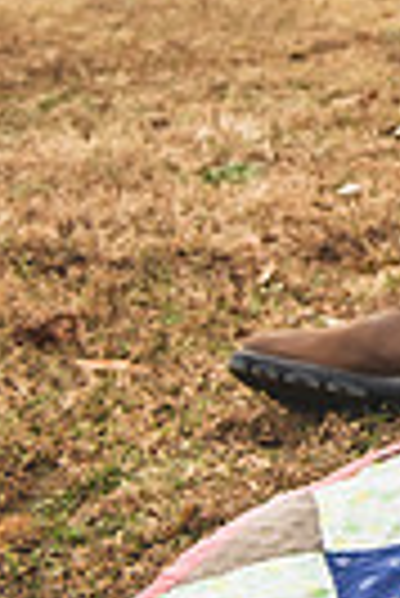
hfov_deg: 7.7
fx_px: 2610
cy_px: -97
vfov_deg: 12.8
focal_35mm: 157
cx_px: 1187
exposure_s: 1/400
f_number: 4
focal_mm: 36
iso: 200
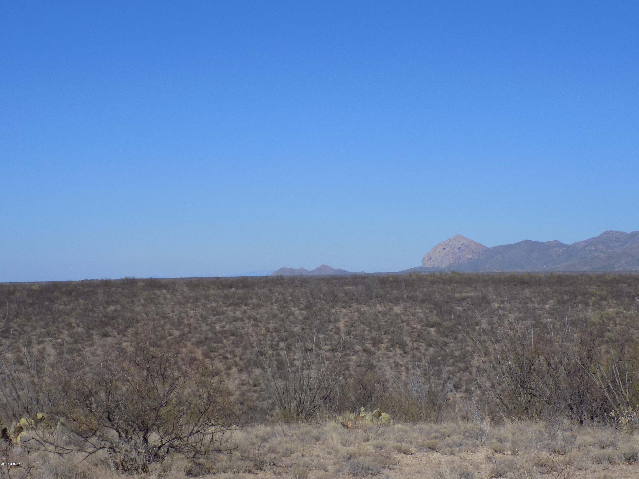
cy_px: 240
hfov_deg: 27.8
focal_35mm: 70
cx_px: 320
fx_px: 1292
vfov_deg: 21.0
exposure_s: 1/1250
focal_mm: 12.5
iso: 80
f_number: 4.2
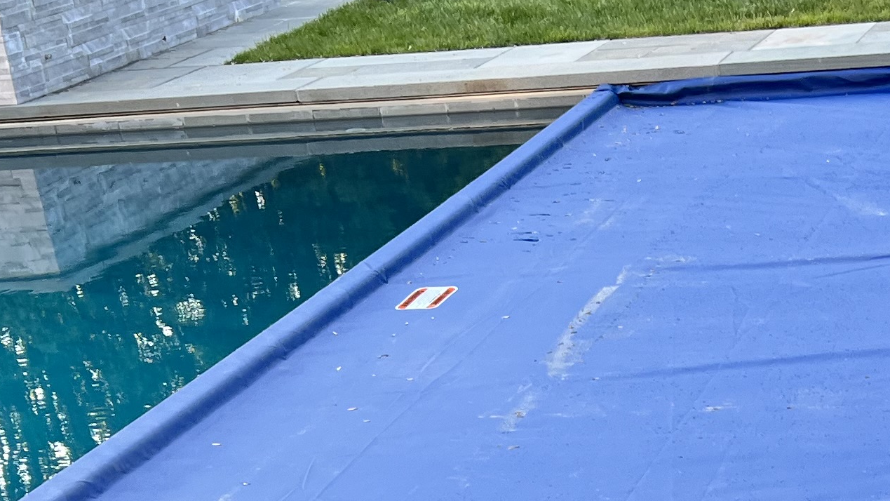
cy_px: 664
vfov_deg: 13.0
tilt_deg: -24.6
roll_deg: +6.9
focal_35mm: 90
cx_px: 720
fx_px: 2124
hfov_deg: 23.3
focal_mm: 5.7
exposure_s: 1/293
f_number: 1.5
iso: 50
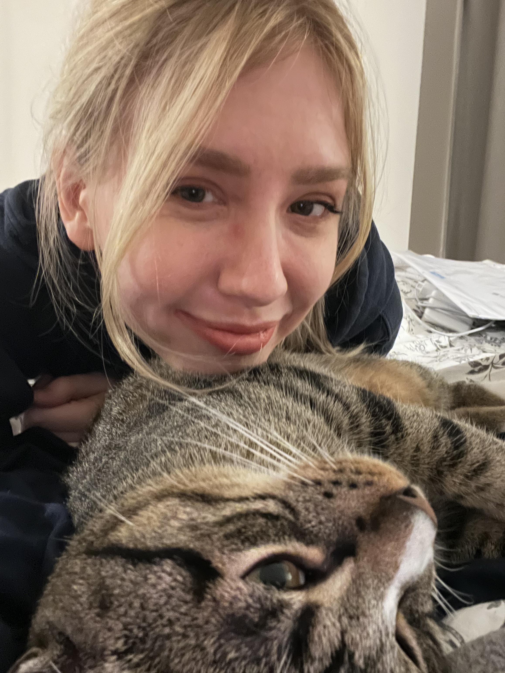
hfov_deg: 46.8
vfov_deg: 60.0
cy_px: 336
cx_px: 252
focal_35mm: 30
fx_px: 584
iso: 1000
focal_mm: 2.71
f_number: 2.2
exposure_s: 1/8
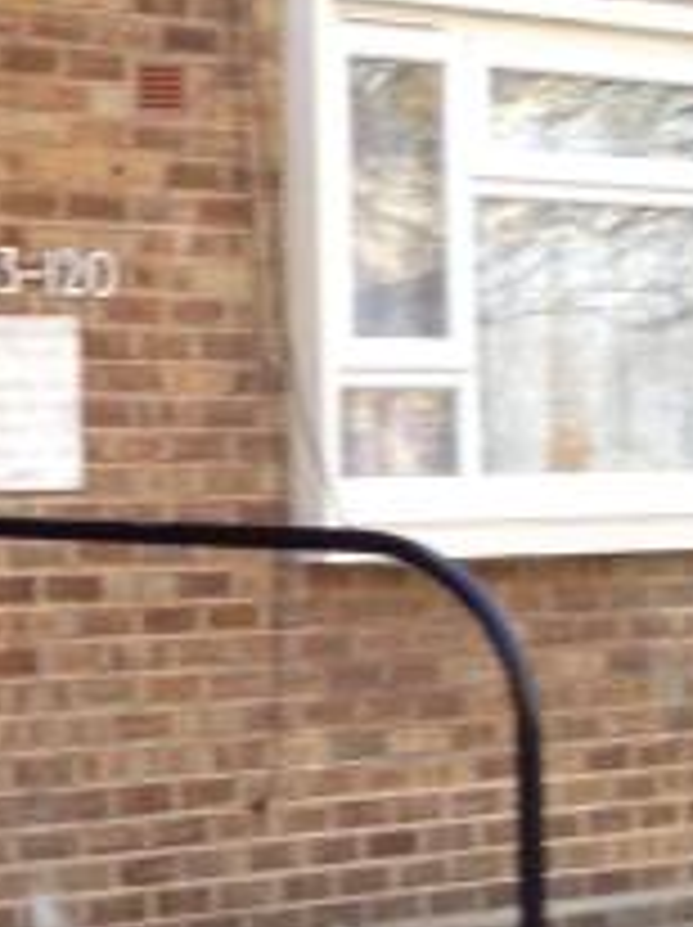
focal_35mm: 174
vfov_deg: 11.4
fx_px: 4654
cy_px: 536
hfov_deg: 8.1
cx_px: -756
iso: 80
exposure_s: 1/185
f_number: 2.4
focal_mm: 4.28
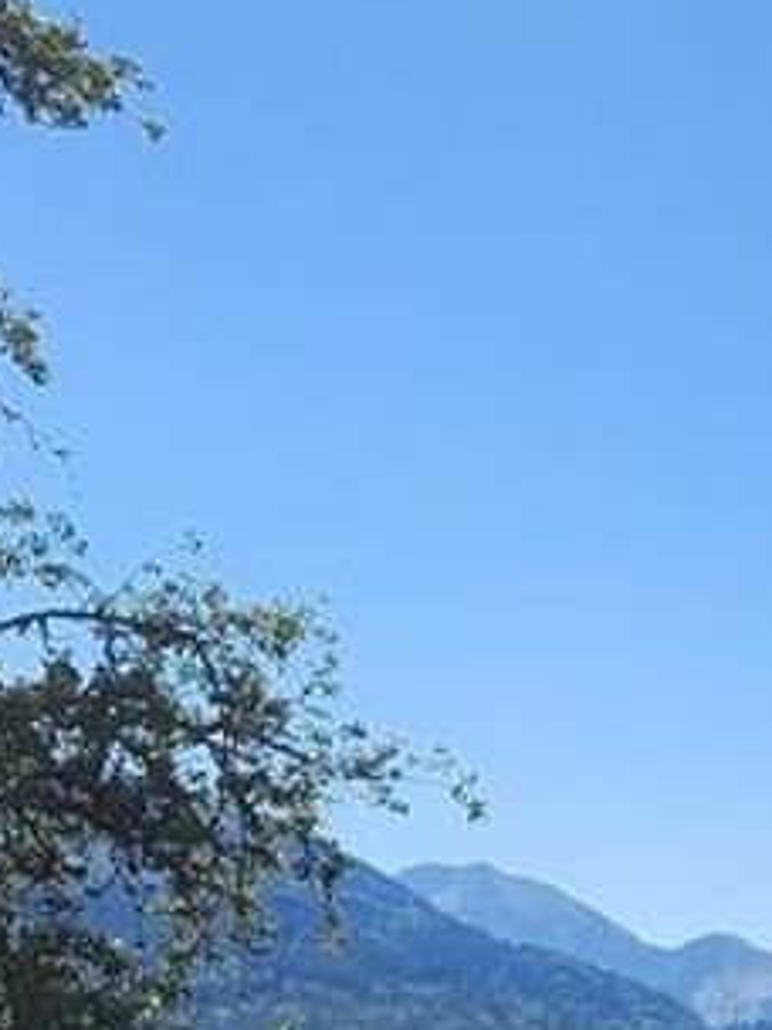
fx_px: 3003
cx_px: 1239
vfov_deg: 19.1
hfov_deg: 13.6
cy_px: 947
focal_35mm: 101
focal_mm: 5.4
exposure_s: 1/1521
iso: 20
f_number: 1.8
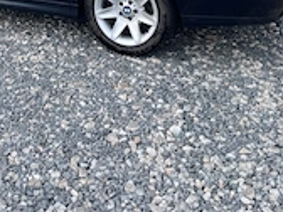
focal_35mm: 62
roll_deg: +2.1
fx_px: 507
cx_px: 62
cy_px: -119
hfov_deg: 30.5
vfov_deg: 19.9
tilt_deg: -6.3
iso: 50
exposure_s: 1/449
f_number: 1.6
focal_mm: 5.1
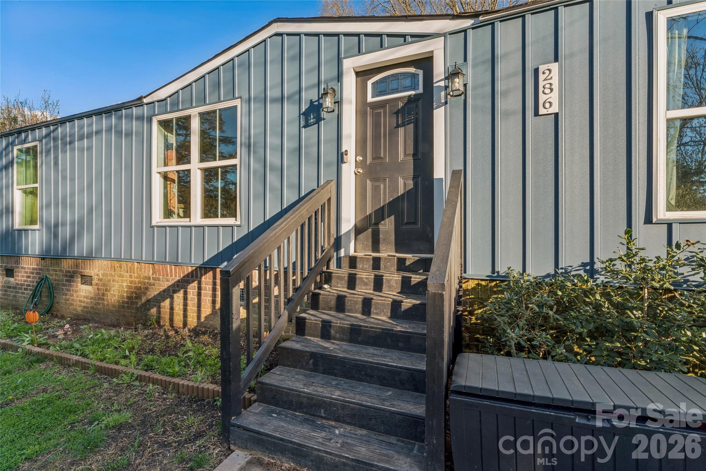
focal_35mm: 16
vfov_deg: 72.4
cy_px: 236
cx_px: 353
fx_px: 322
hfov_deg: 95.3
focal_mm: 16.4
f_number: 22
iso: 100
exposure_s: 1/6
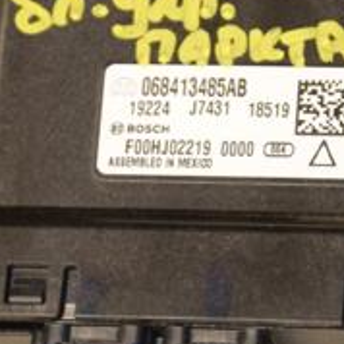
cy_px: 141
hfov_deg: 5.1
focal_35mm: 344
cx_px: 238
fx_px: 3868
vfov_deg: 5.1
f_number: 6.3
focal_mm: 80
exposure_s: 1/200
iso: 800
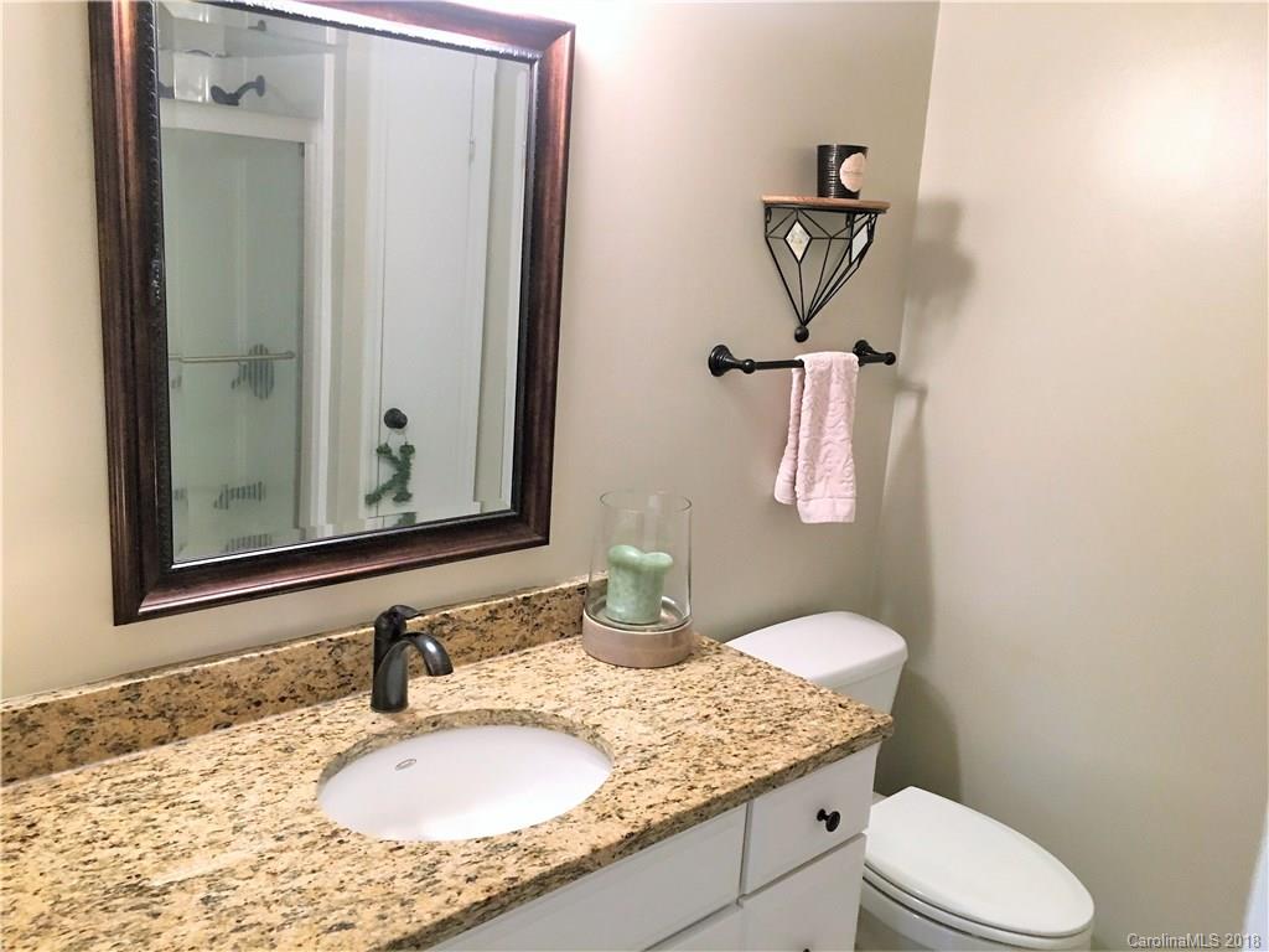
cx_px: 634
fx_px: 1063
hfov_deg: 61.7
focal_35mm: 29
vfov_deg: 48.2
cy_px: 476
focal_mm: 4.15
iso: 125
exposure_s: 1/30
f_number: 2.2
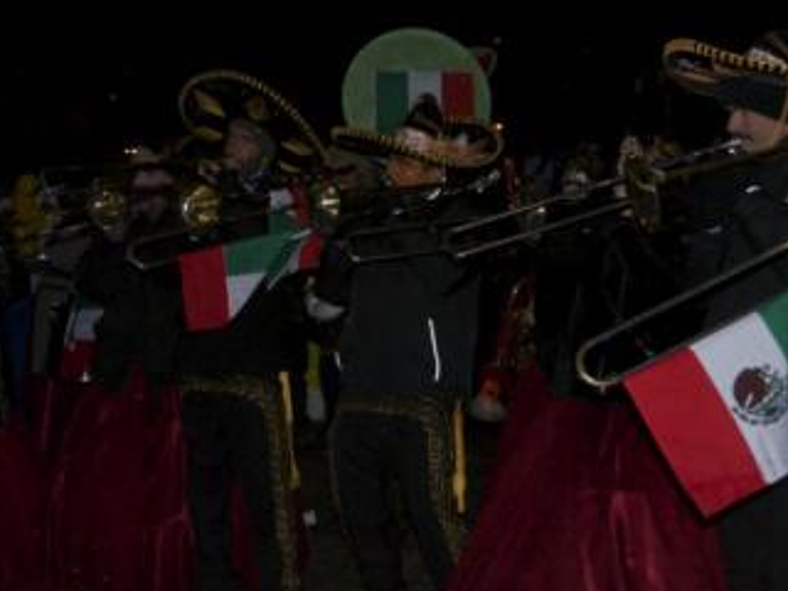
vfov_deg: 23.2
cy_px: 228
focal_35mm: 63
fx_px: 1434
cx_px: 364
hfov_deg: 30.7
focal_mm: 28
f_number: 4
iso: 3200
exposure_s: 1/60
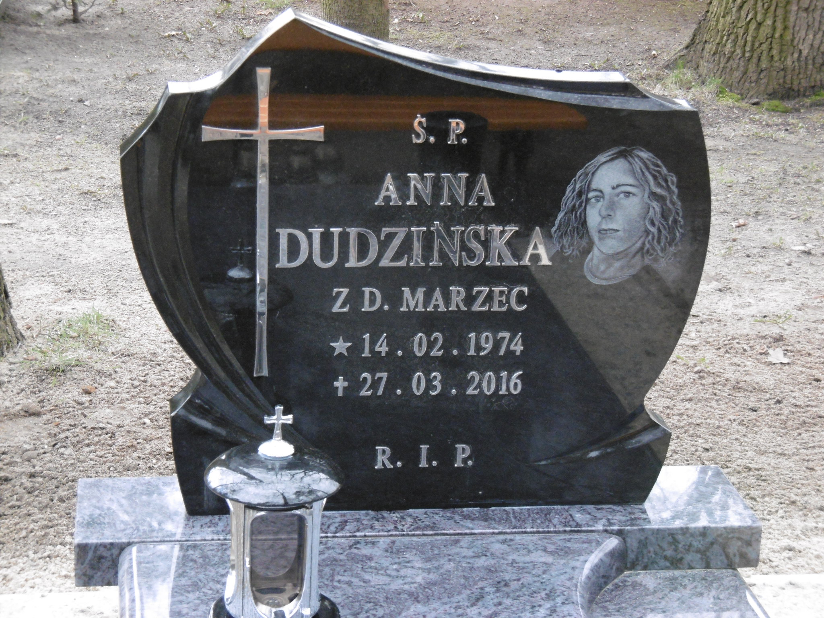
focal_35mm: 90
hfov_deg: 21.8
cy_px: 309
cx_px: 412
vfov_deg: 16.4
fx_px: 2142
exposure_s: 1/100
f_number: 4.7
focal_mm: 16.2
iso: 320
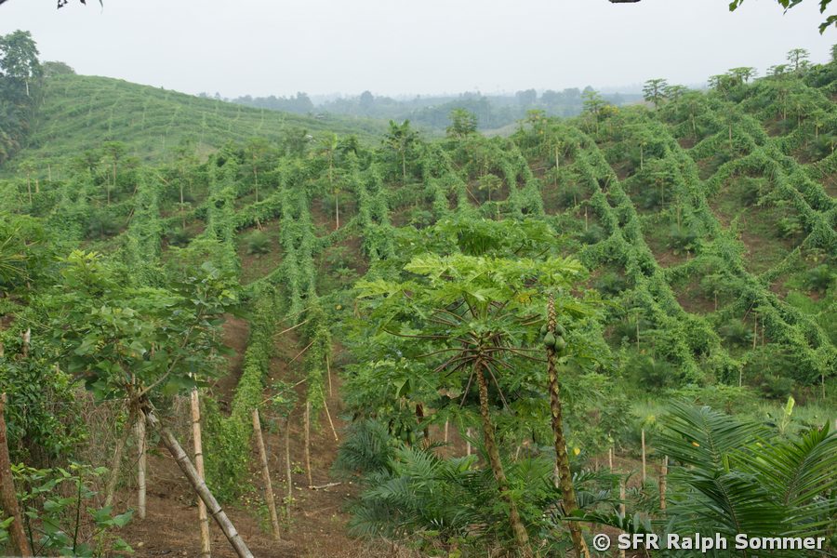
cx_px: 418
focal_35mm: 60
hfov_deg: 33.4
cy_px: 279
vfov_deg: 22.6
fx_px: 1395
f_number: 5.6
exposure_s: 1/80
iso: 100
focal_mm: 40
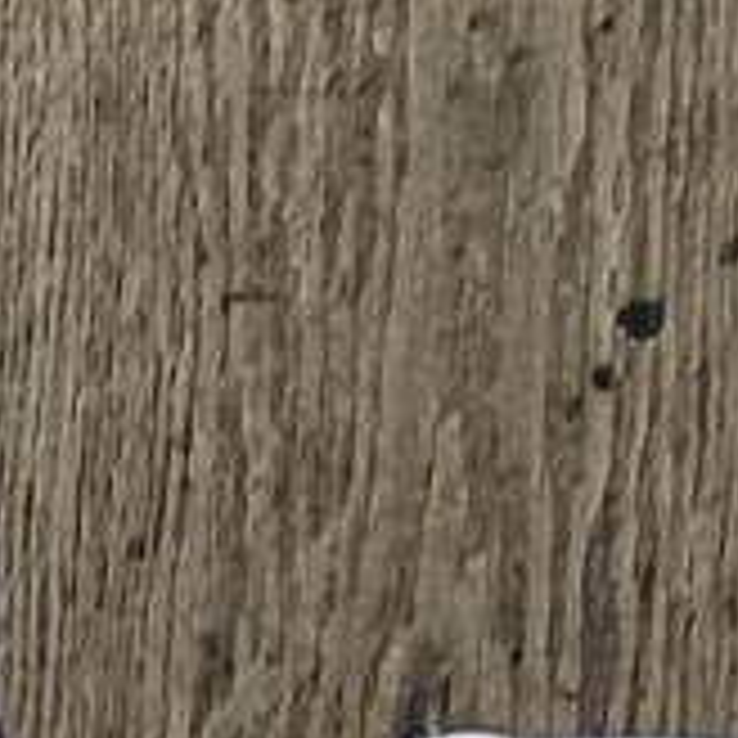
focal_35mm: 284
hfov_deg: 6.2
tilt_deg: -87.0
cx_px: 428
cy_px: 2752
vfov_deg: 5.5
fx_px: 6850
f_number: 2.4
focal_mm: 3.3
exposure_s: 1/100
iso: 80
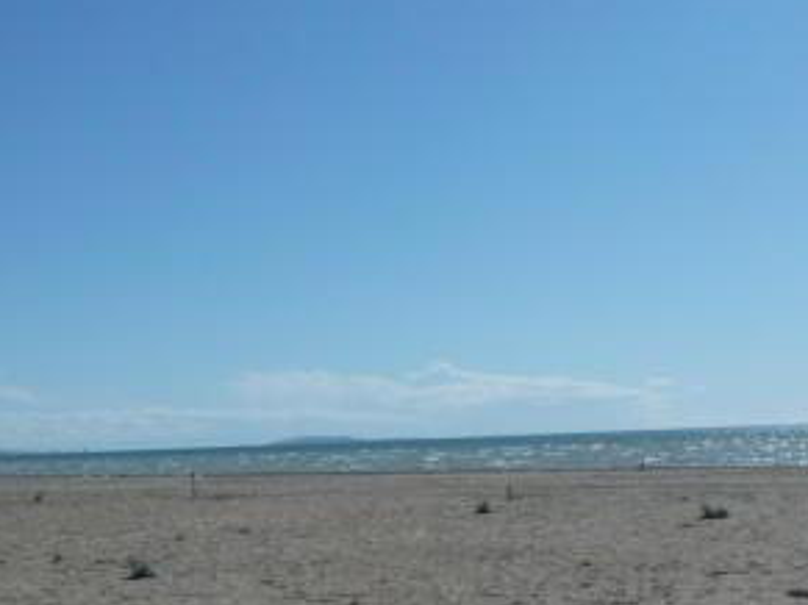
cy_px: 386
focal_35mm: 66
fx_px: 1540
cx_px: 172
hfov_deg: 28.8
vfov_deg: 22.2
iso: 80
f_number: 5.6
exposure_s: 1/1000
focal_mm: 5
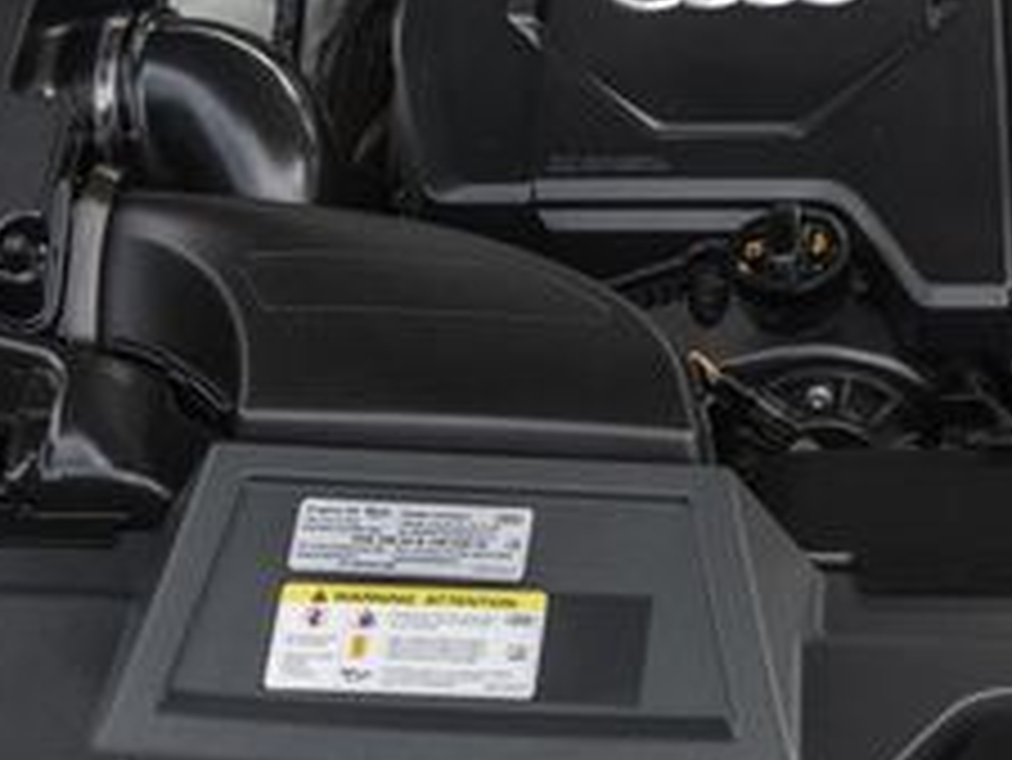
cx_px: 949
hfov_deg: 19.6
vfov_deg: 14.8
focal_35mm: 98
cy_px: -31
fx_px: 2867
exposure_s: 1/100
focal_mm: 27
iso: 640
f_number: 8
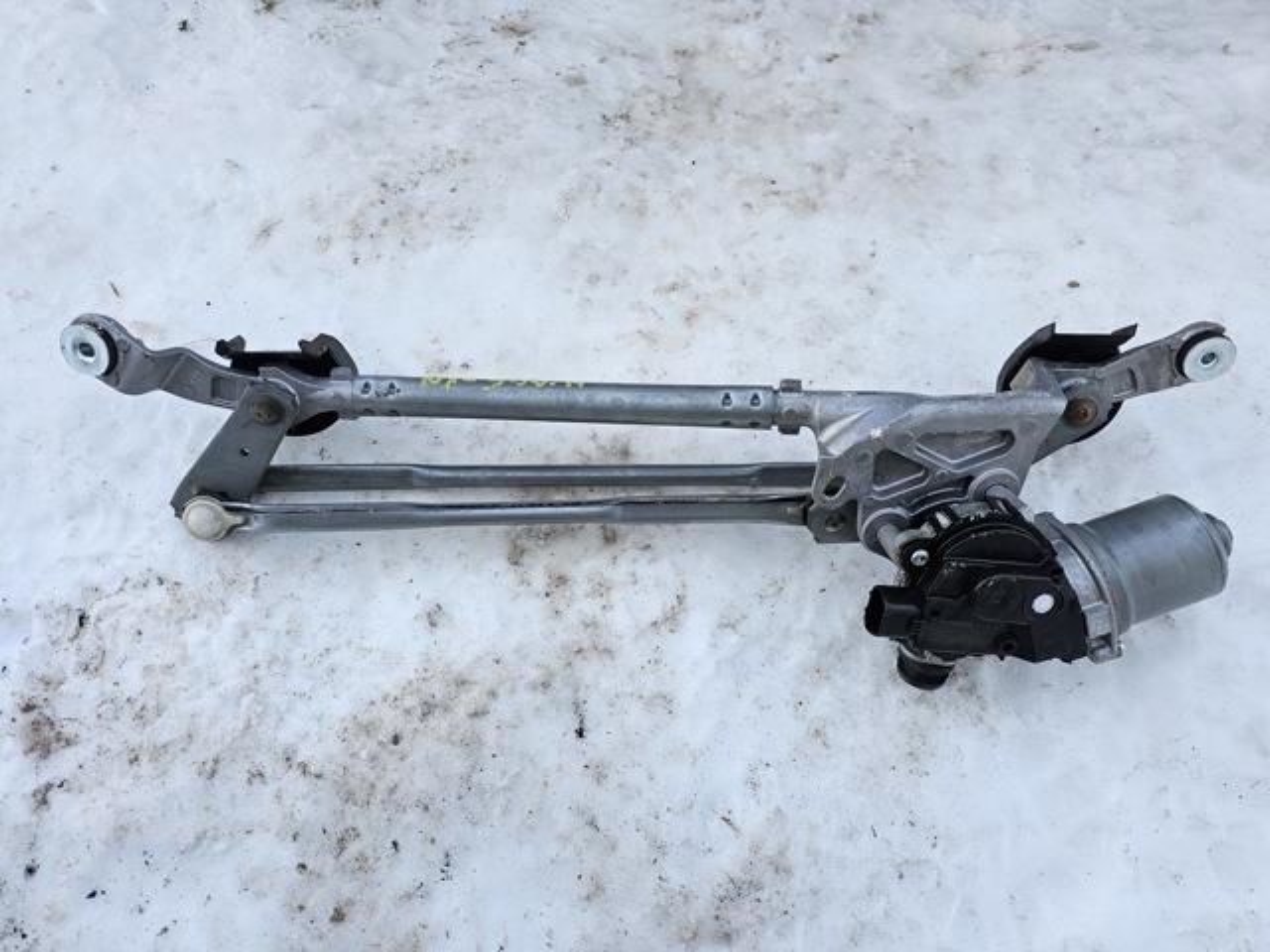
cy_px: 476
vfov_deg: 58.9
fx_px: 844
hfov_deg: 73.9
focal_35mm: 23
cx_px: 635
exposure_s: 1/180
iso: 50
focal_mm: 6.3
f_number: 1.7
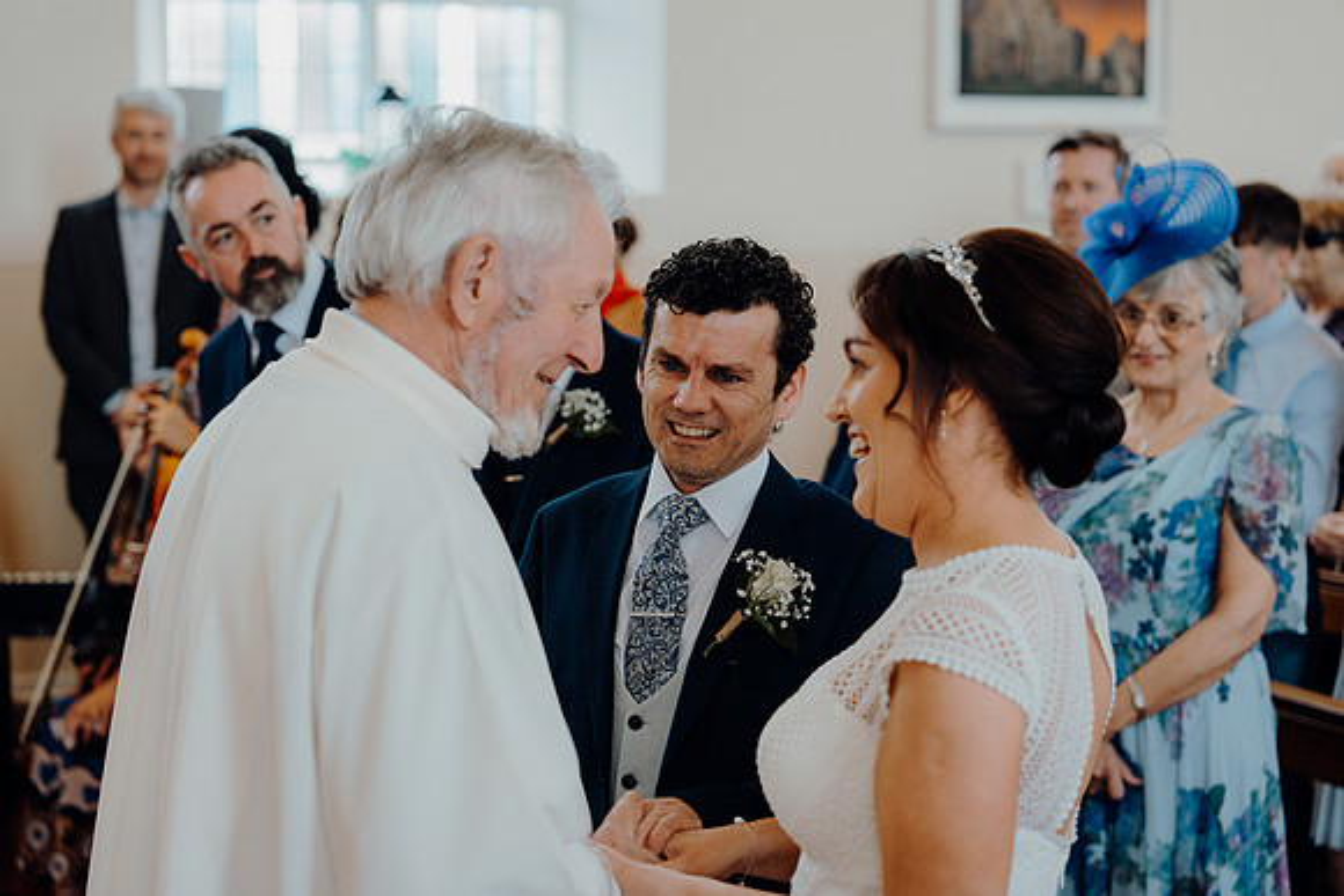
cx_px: 672
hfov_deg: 28.8
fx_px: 2614
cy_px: 448
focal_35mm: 70
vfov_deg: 19.5
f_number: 2.8
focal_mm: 70
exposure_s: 1/200
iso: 500
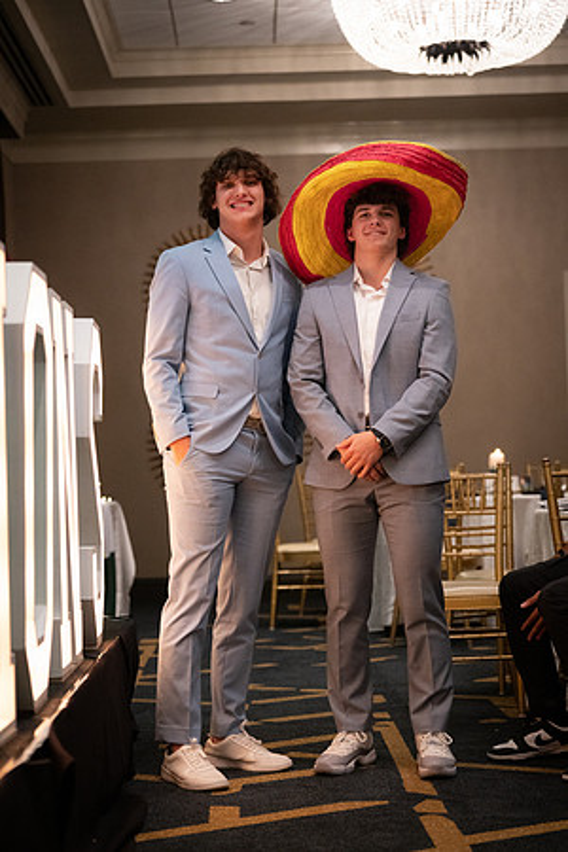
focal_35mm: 70
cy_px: 426
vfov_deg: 28.8
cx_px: 284
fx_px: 1657
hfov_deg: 19.5
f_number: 2.8
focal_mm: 70
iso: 8000
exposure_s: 1/320
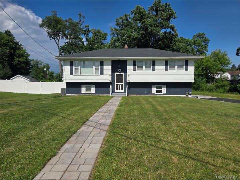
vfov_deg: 58.9
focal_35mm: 23
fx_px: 159
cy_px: 90
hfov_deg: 73.9
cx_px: 120
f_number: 1.8
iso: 25
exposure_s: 1/3598
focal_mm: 5.4
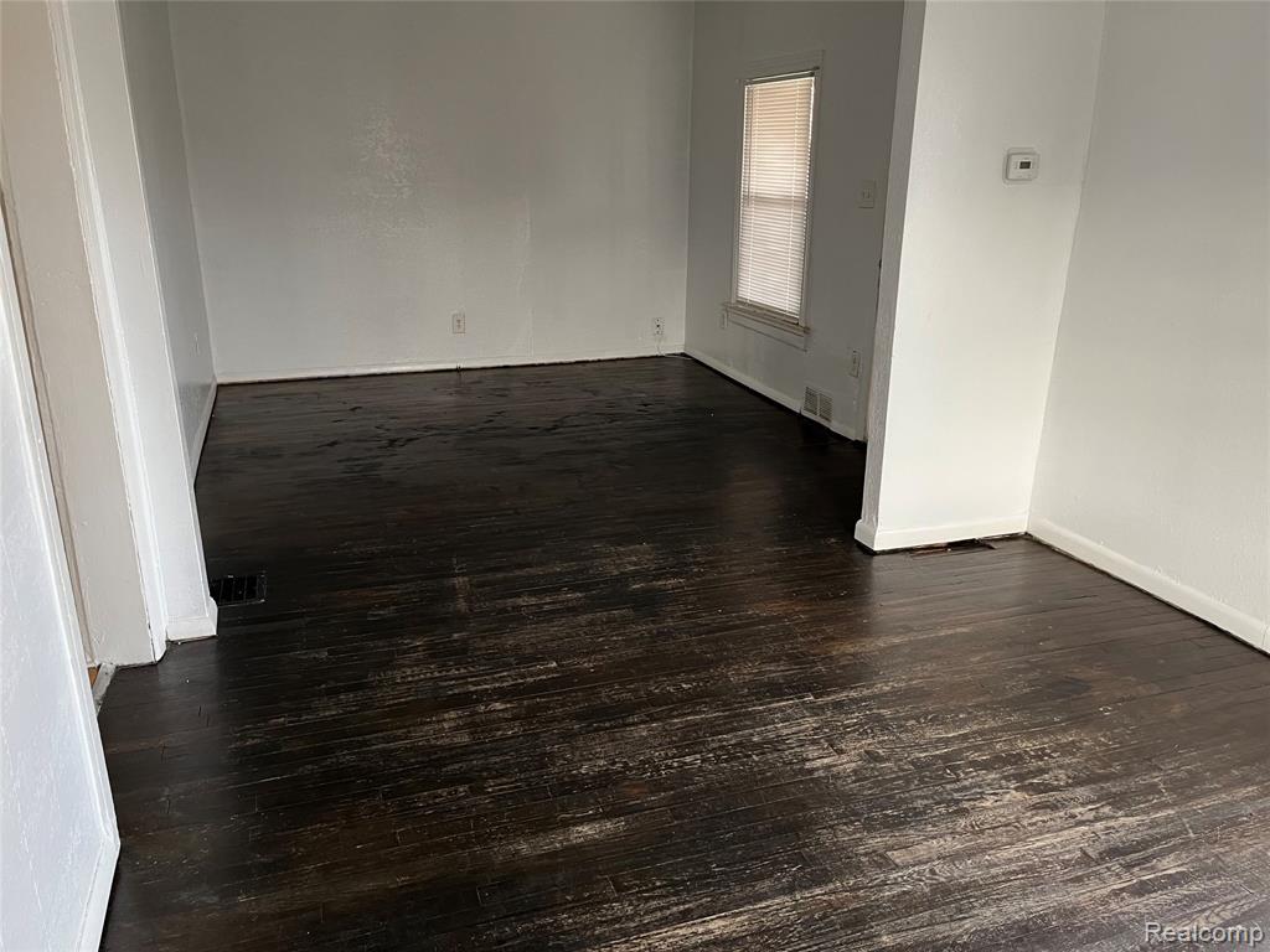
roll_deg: +0.4
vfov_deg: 53.1
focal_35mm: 26
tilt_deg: -16.8
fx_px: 954
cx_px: 635
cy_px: 476
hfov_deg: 67.3
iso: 250
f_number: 1.6
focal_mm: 5.1
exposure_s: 1/60
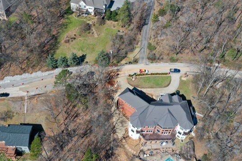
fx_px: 276
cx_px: 89
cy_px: 71
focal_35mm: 41
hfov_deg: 46.9
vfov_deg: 32.6
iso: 100
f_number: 6.3
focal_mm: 10.26
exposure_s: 1/500
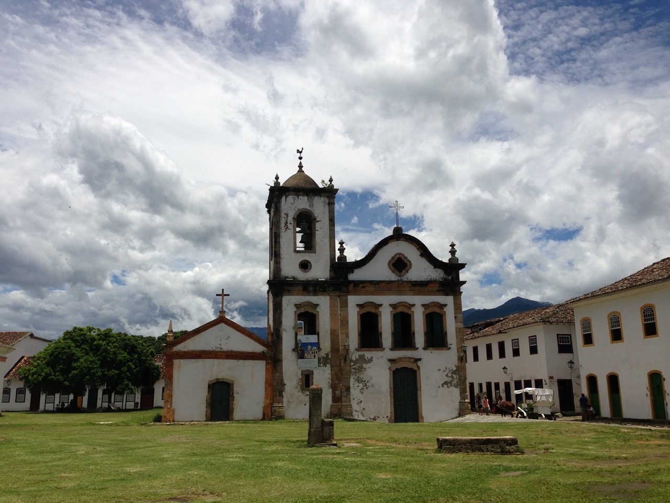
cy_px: 252
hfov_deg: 55.4
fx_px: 639
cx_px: 335
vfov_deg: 42.9
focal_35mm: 33
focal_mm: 4.13
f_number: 2.4
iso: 50
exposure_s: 1/4184
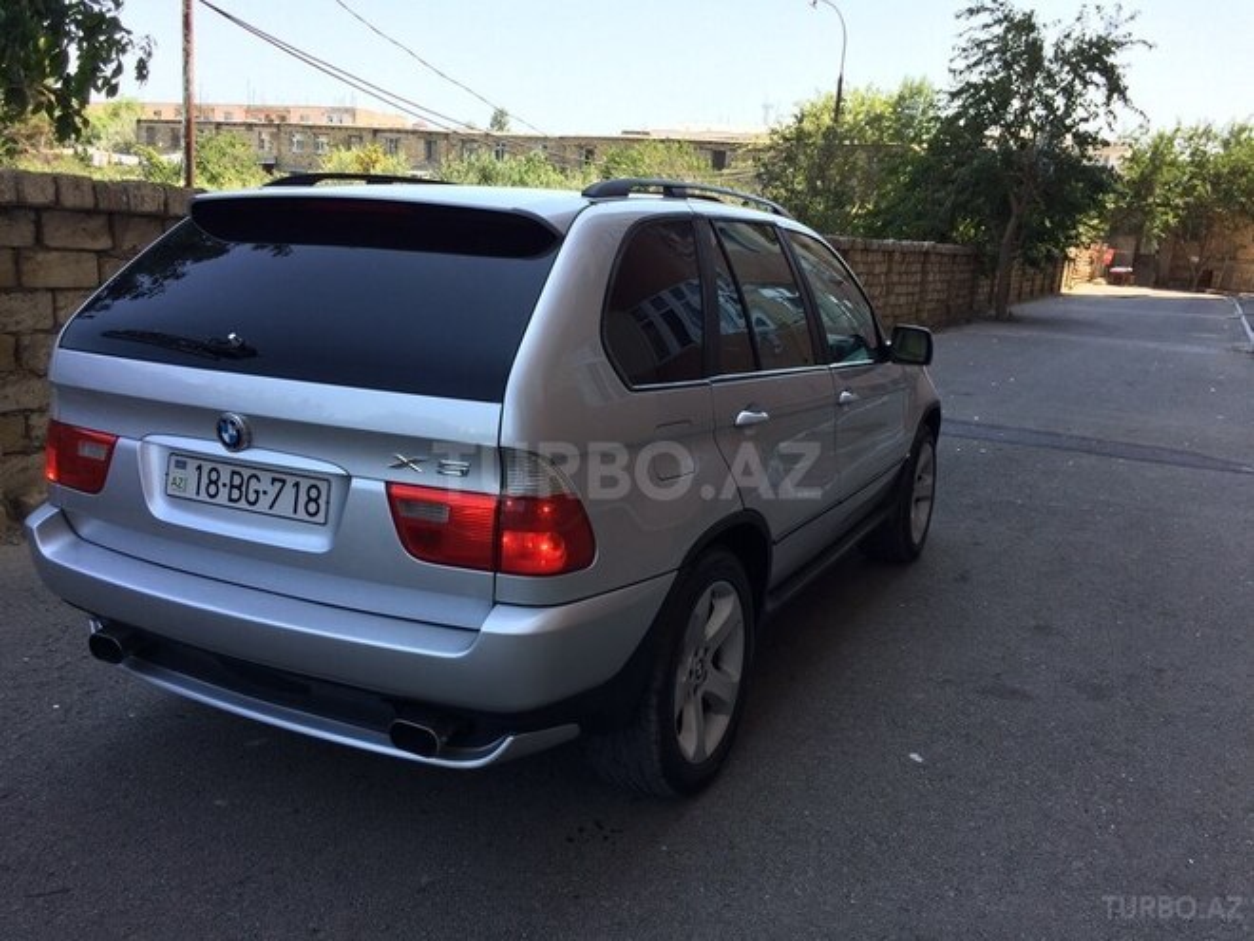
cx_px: 627
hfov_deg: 61.7
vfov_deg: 48.2
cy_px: 470
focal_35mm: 29
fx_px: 1051
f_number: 2.2
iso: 32
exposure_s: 1/578
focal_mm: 4.15
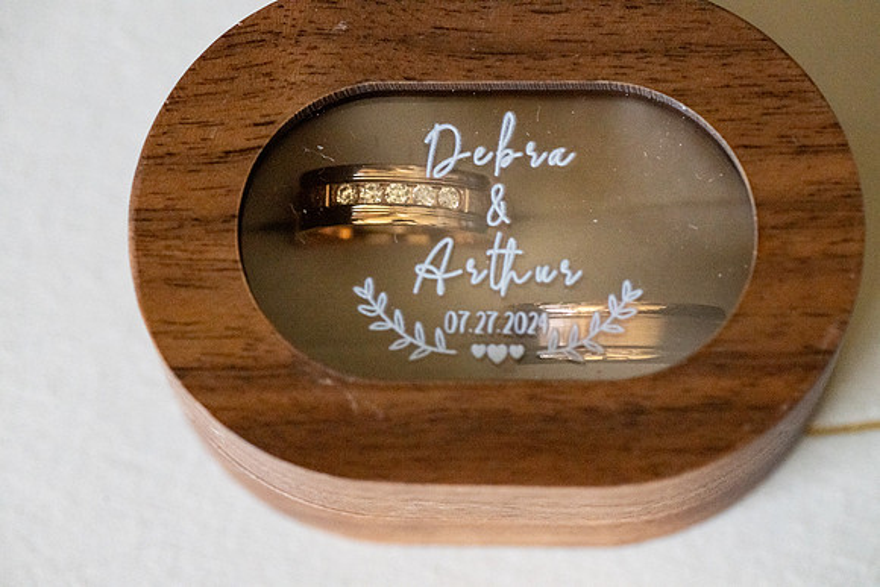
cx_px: 440
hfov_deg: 19.5
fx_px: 2567
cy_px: 294
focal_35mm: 105
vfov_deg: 13.0
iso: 8000
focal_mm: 105
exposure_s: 1/320
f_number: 8
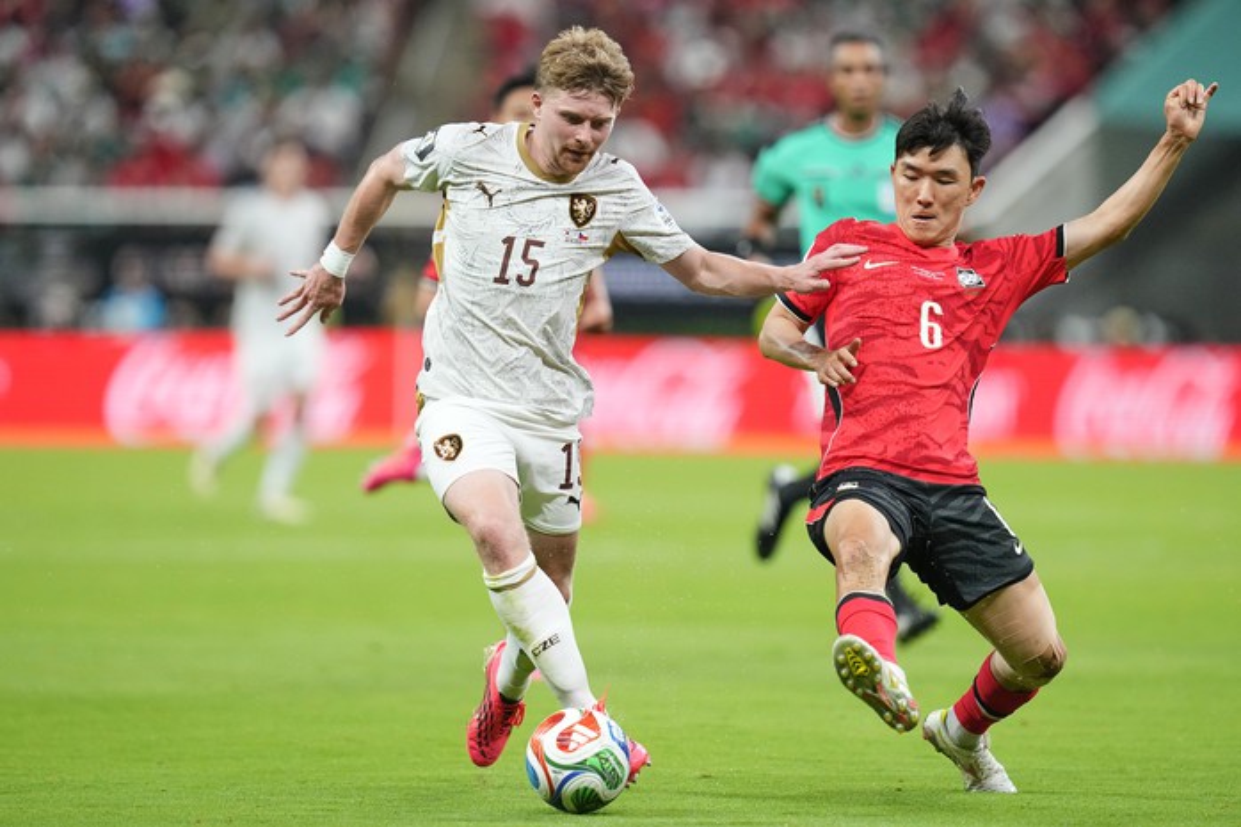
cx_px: 620
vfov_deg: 3.4
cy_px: 414
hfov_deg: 5.2
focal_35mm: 400
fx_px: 13785
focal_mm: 400
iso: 4000
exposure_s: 1/1600
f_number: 3.5
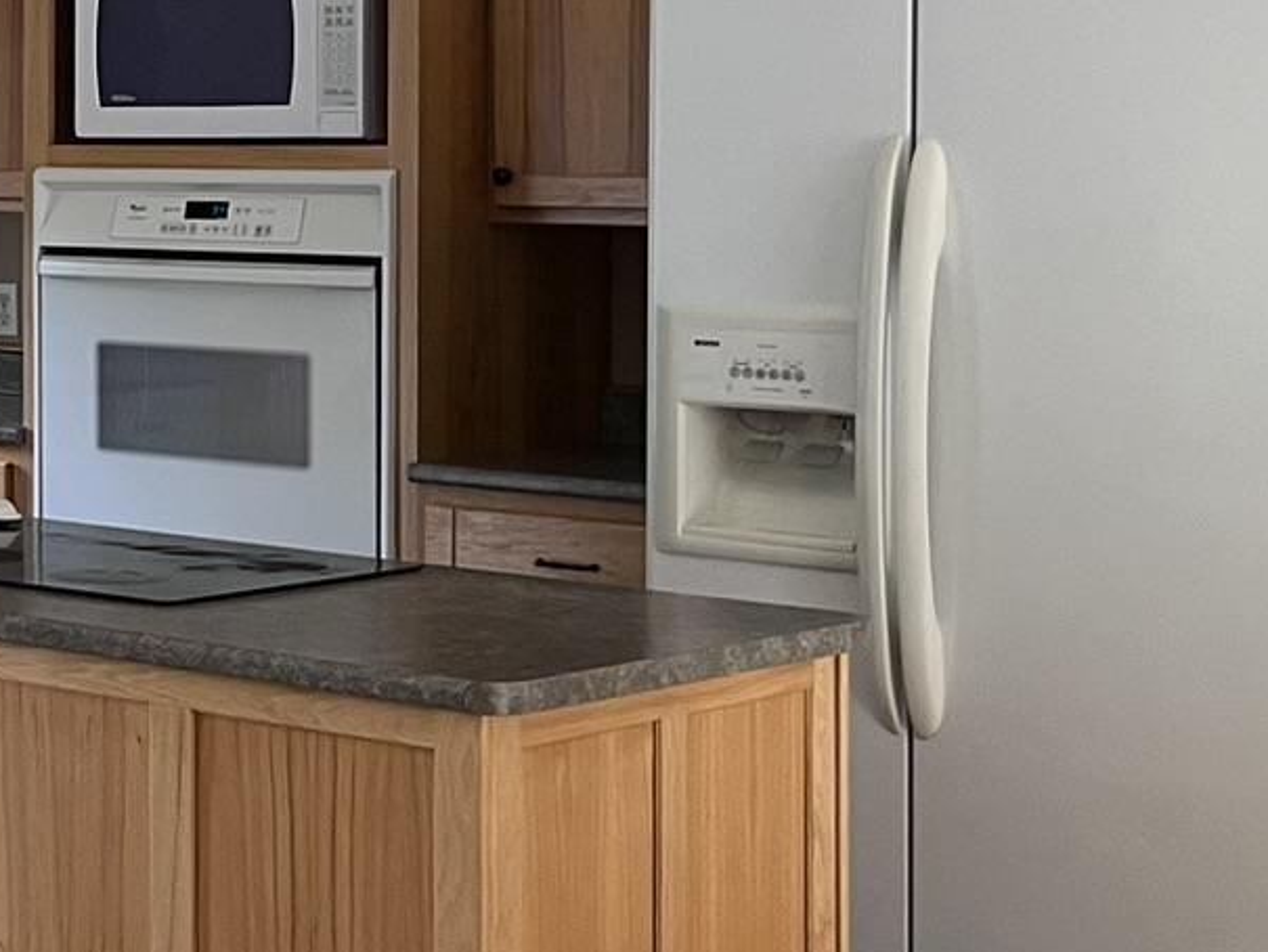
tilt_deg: -1.9
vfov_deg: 16.6
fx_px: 3224
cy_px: 128
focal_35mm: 88
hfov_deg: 19.3
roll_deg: +0.5
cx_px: -669
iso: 125
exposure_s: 1/78
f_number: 1.6
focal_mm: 5.1
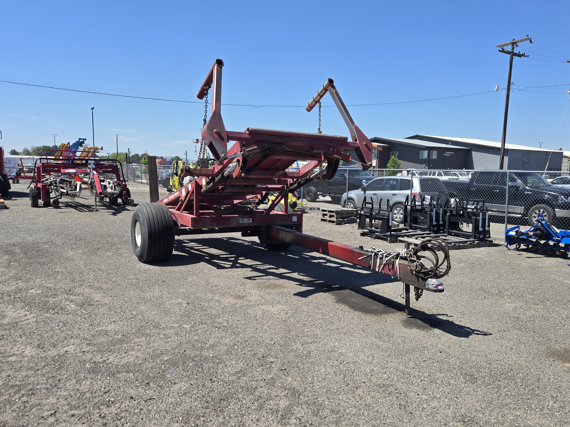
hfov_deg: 65.2
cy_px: 227
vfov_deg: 51.3
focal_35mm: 27
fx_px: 445
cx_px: 308
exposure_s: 1/1824
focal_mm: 5.4
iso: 25
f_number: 1.8
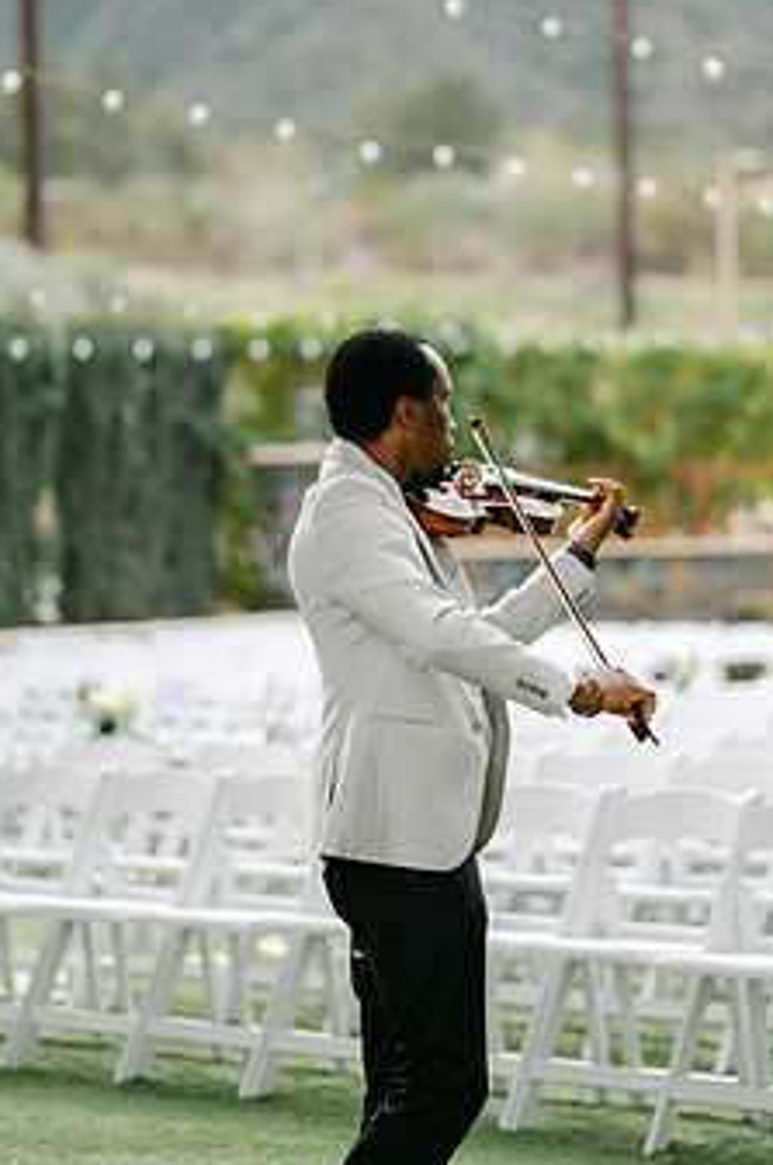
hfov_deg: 12.0
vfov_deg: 17.9
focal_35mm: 114
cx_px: 425
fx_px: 3683
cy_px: 426
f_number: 2
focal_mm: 85
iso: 100
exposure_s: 1/800
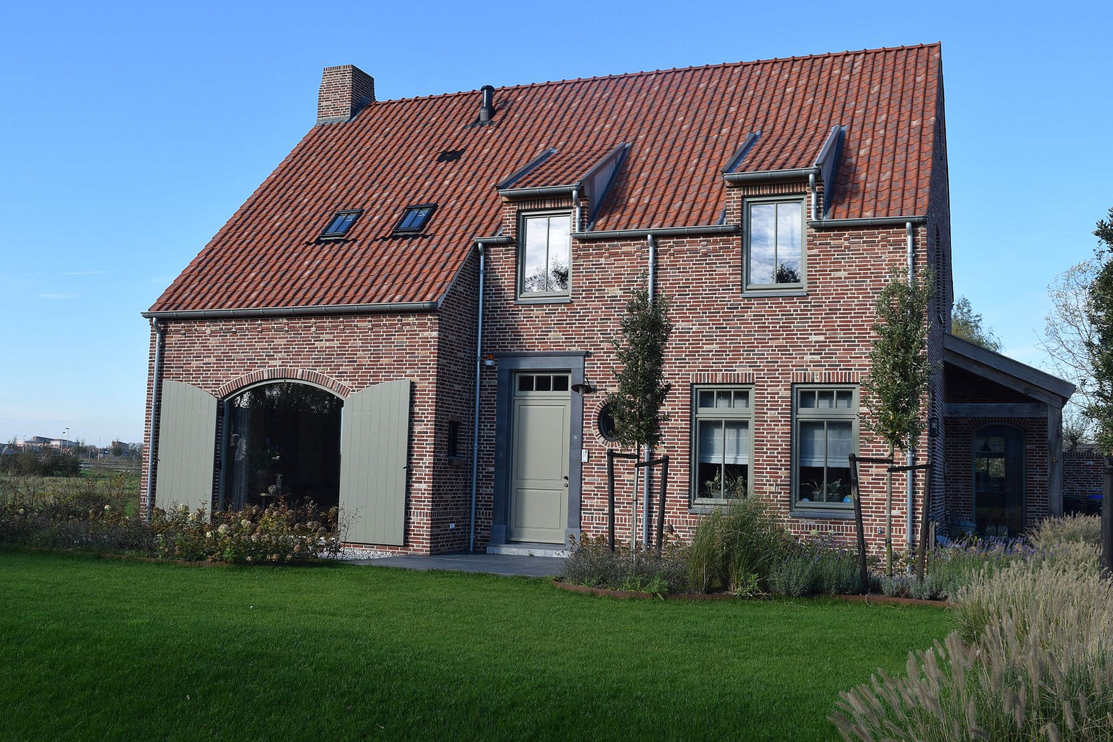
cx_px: 556
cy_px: 371
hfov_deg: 53.1
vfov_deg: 36.9
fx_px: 1113
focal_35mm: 36
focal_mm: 24
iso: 200
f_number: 9
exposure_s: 1/320
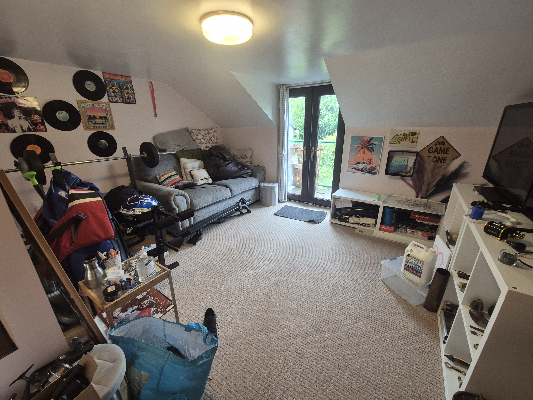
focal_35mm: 13
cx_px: 266
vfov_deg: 89.9
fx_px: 200
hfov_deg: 106.2
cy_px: 200
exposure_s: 1/50
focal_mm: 2.2
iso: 200
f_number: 2.2
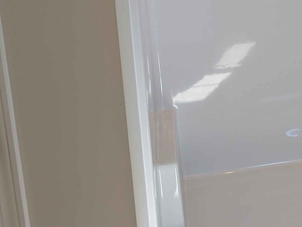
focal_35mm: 66
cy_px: -7
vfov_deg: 21.4
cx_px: 379
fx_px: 577
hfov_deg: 25.7
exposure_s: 1/120
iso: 44
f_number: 1.68
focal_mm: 6.9
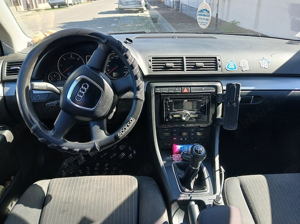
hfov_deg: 65.3
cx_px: 155
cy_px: 115
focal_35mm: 27
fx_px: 234
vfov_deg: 51.3
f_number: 1.8
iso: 40
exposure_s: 1/100
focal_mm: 3.98
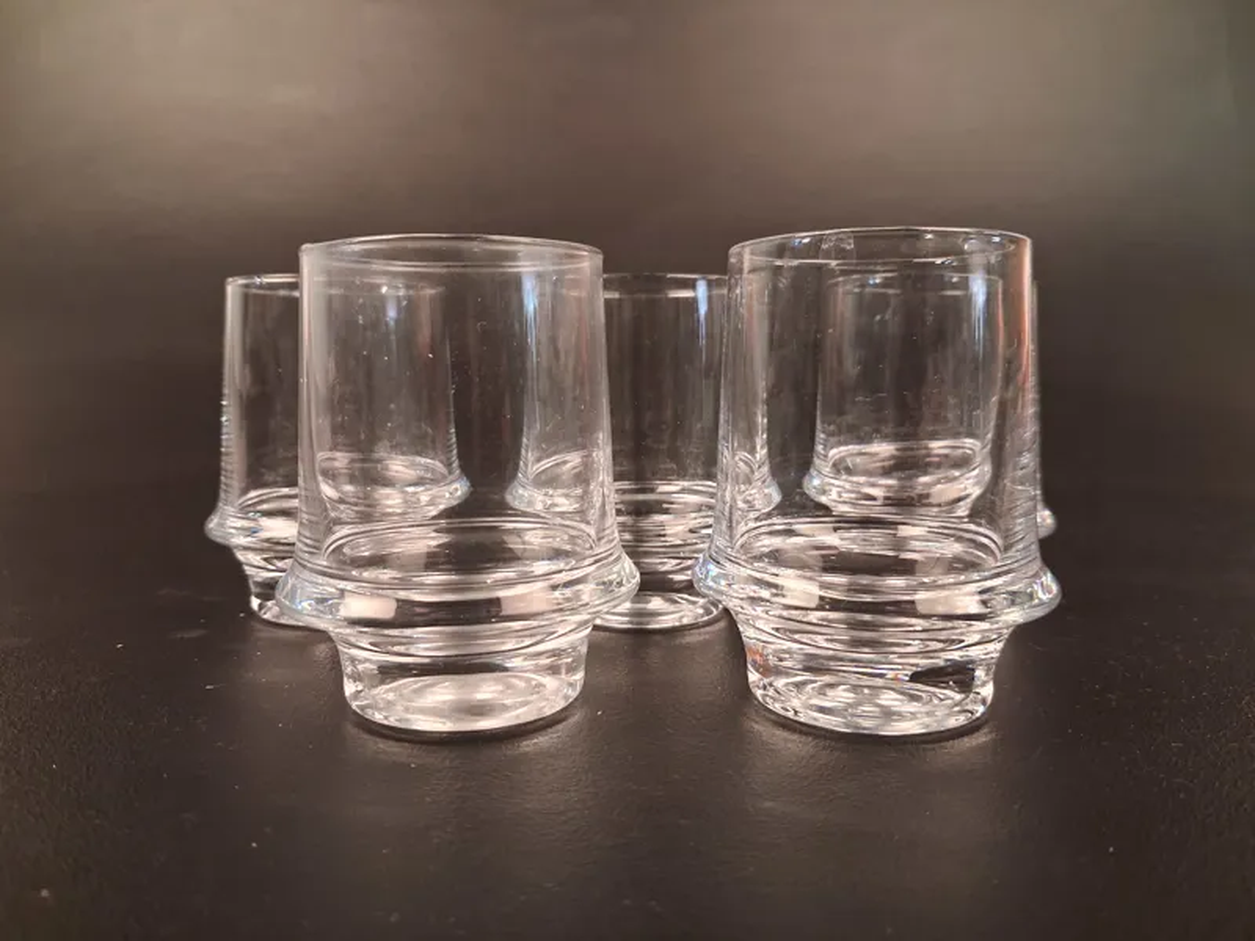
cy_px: 470
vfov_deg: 51.4
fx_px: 979
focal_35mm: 27
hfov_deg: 65.3
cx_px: 628
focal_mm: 4
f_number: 1.8
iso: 500
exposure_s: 1/33
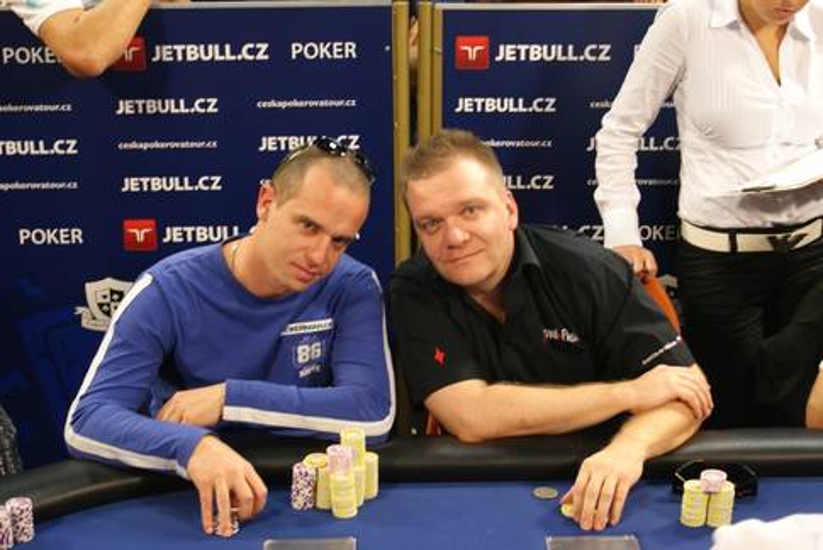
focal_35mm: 75
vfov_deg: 18.2
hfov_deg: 27.0
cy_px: 275
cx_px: 412
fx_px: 1716
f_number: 5.6
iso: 400
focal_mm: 50
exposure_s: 1/13
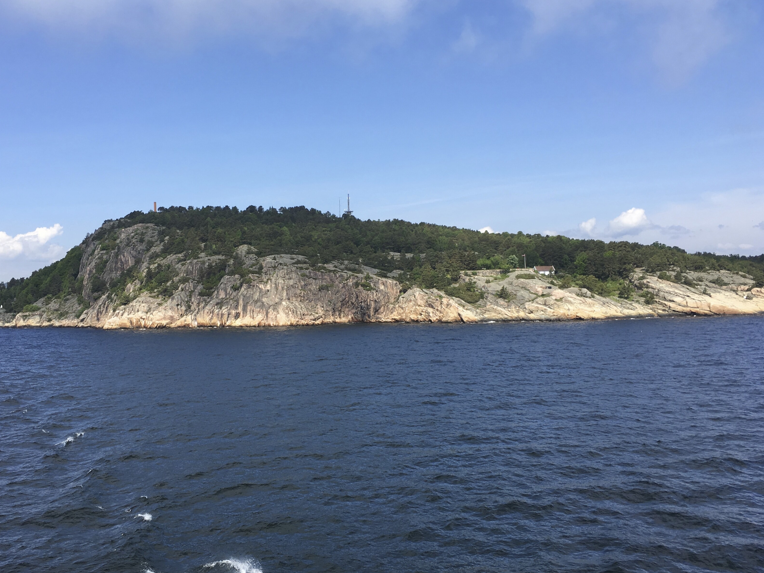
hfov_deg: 52.5
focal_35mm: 35
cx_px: 331
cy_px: 301
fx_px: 772
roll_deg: +2.5
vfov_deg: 40.7
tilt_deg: -1.3
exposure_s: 1/1374
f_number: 2.2
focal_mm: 4.15
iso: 25
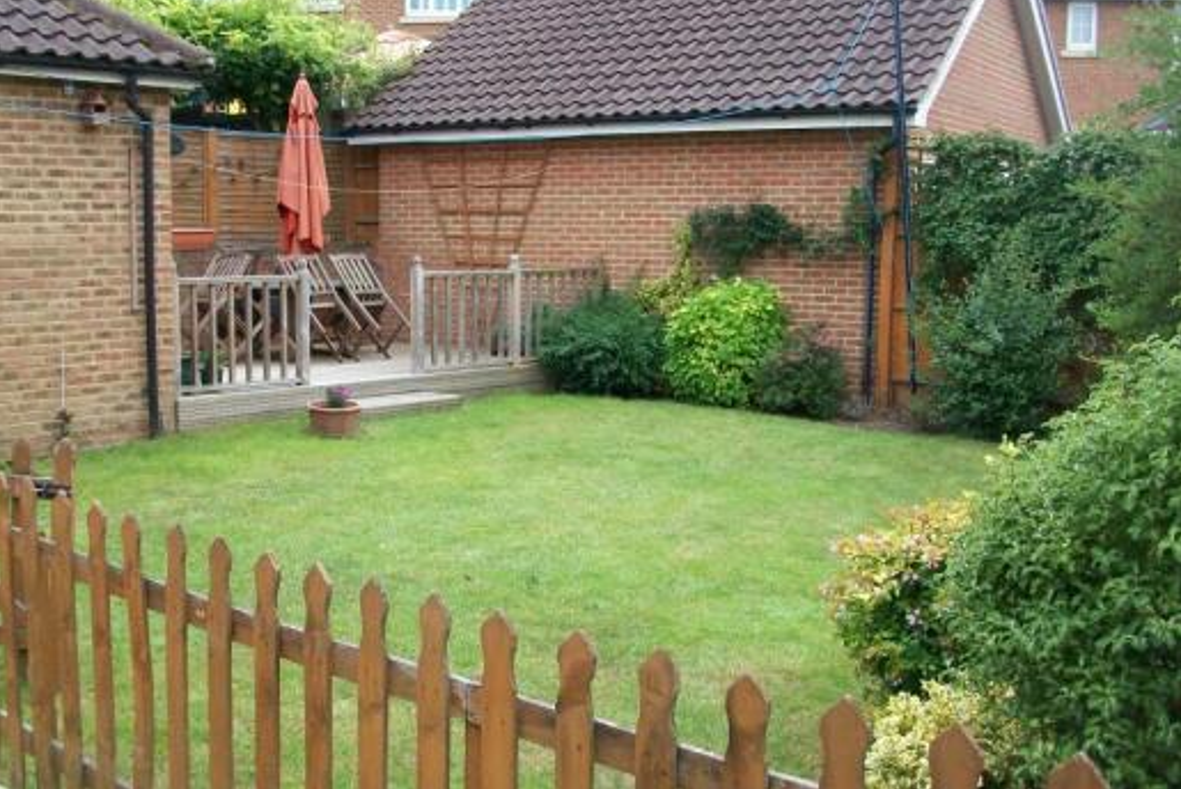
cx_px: 515
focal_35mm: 40
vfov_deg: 33.4
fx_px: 1313
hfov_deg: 48.3
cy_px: 375
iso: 80
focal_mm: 5.7
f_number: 2.8
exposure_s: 1/250
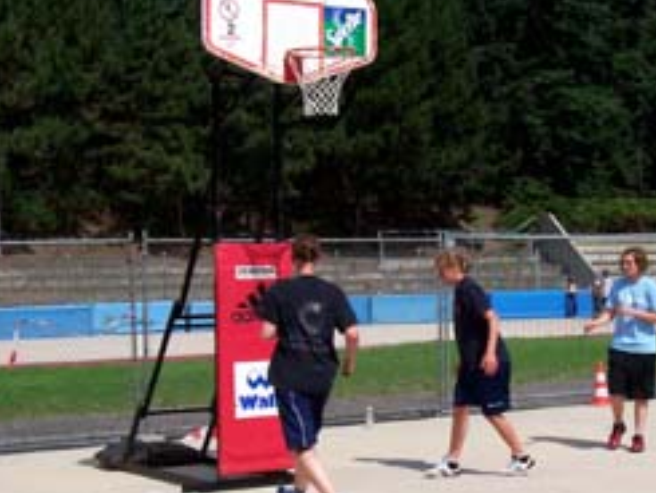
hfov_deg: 25.0
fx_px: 1460
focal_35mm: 77
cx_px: 487
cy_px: 279
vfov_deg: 19.1
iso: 80
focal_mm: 7
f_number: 5.6
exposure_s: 1/803
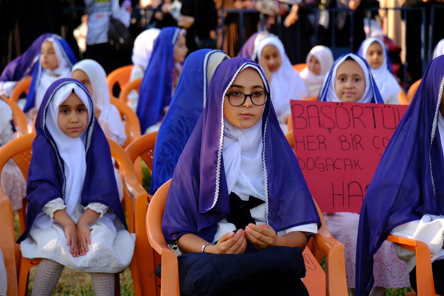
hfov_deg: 17.1
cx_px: 222
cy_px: 148
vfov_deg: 11.4
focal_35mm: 120
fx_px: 1480
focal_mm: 80
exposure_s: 1/250
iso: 200
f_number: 4
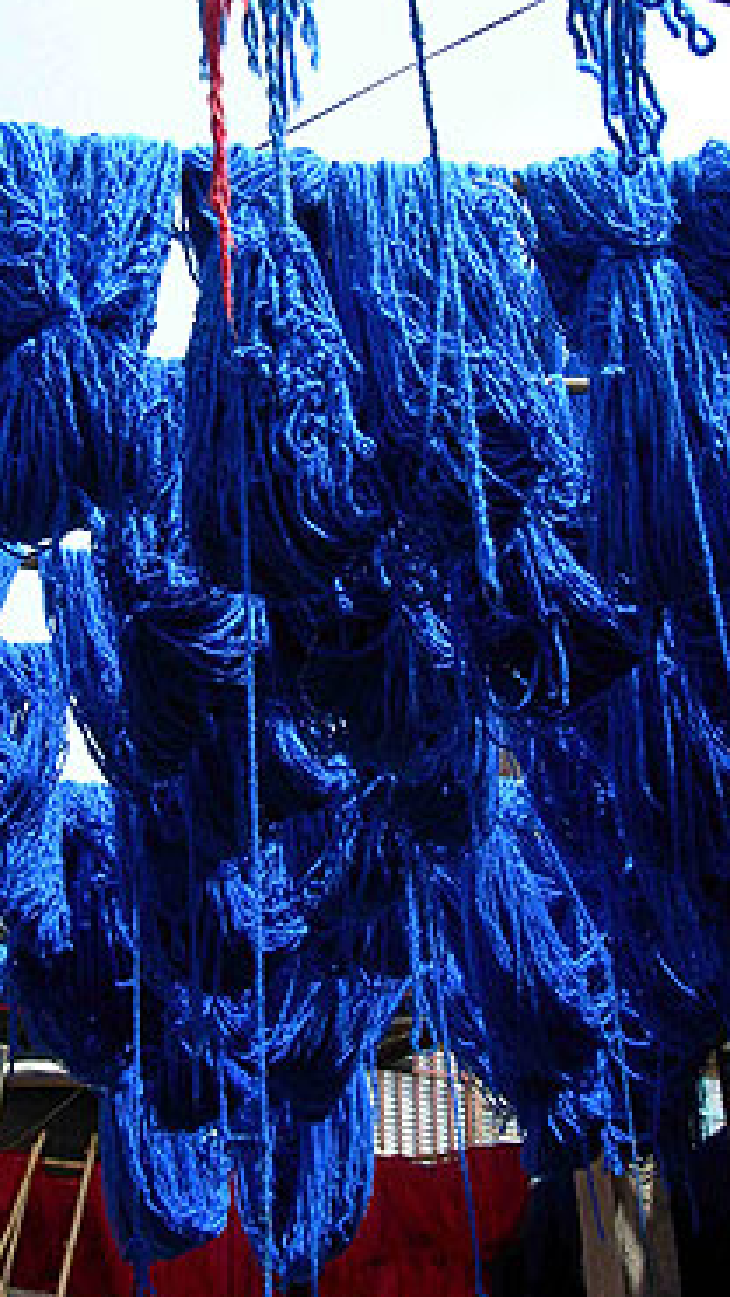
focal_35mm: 58
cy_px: 580
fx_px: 1994
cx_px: 279
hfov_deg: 20.7
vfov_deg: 36.0
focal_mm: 7.8
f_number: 4.8
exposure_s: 1/147
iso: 50
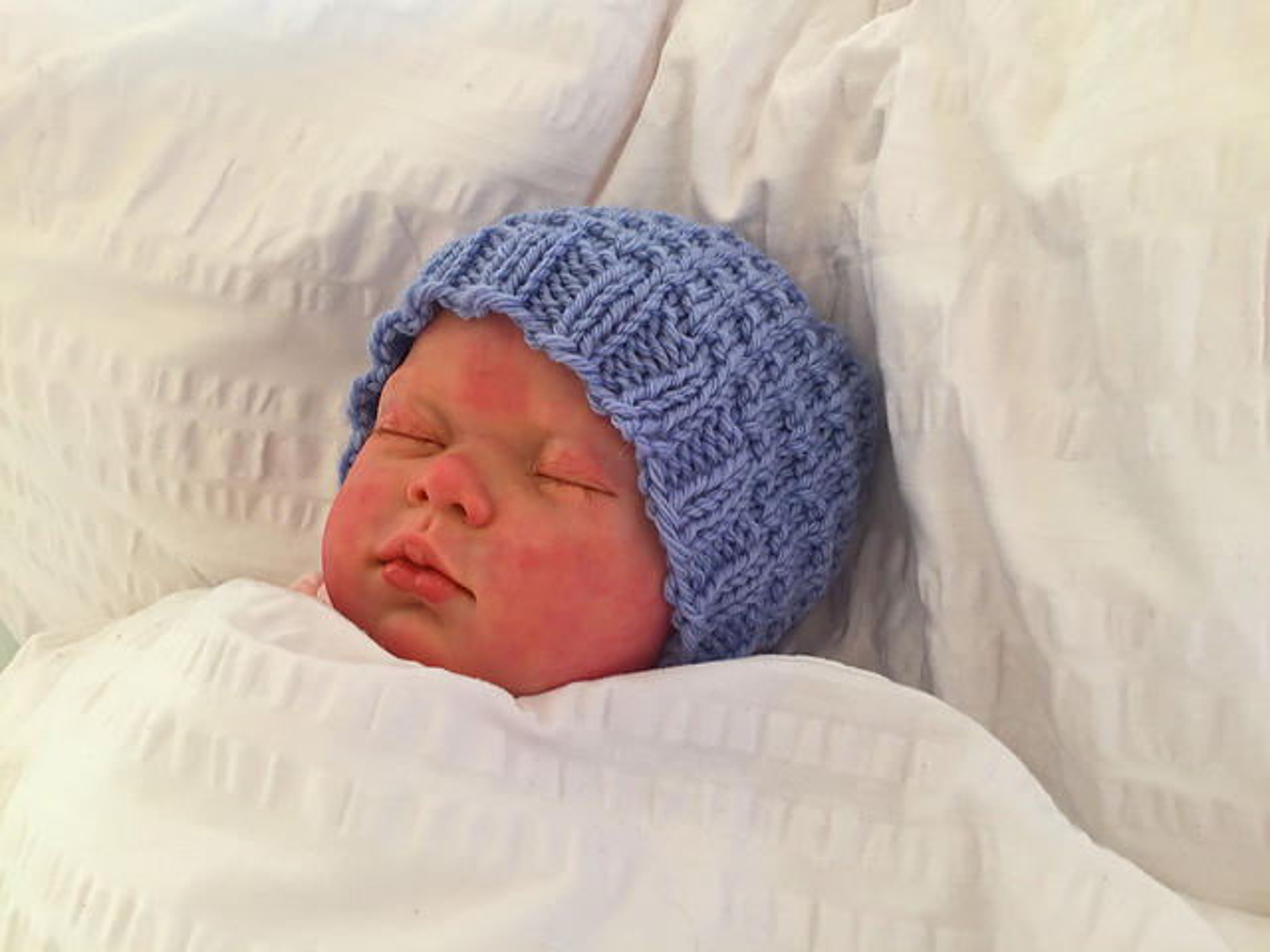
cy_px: 476
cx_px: 635
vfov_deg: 48.2
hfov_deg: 61.7
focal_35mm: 29
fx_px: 1064
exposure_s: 1/50
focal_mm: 4.15
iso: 32
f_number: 2.2
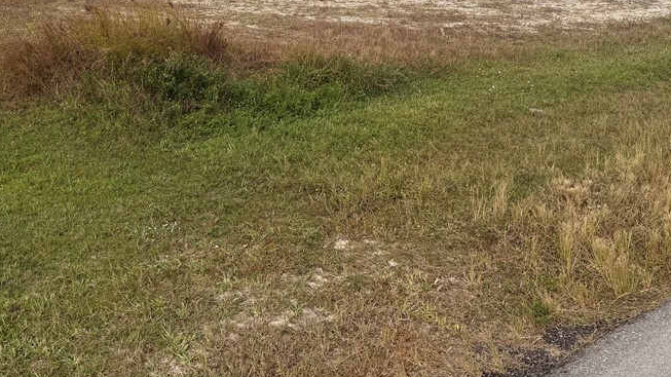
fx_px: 729
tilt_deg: -6.2
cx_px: 232
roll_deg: +0.0
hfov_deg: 48.7
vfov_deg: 27.5
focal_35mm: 41
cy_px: 11
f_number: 1.78
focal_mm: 6.76
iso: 80
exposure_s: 1/4405
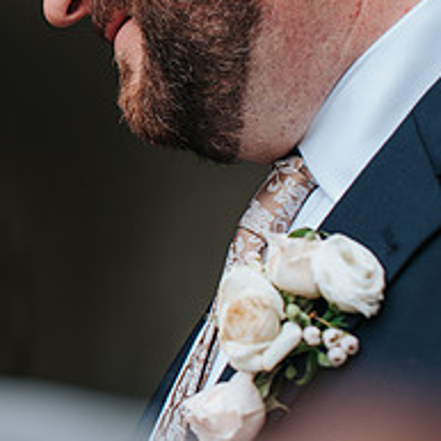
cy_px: 81
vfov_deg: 13.6
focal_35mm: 128
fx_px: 1845
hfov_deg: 13.2
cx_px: -117
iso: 180
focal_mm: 50
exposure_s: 1/250
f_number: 4
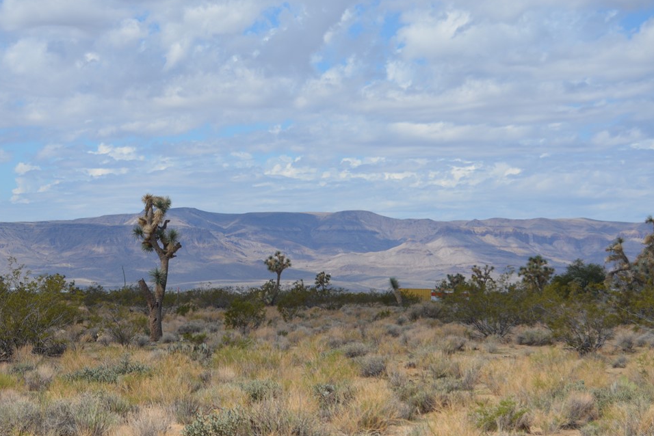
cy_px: 195
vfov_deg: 14.6
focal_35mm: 94
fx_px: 1700
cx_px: 320
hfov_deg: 21.8
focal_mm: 55
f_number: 7.1
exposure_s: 1/1600
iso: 400
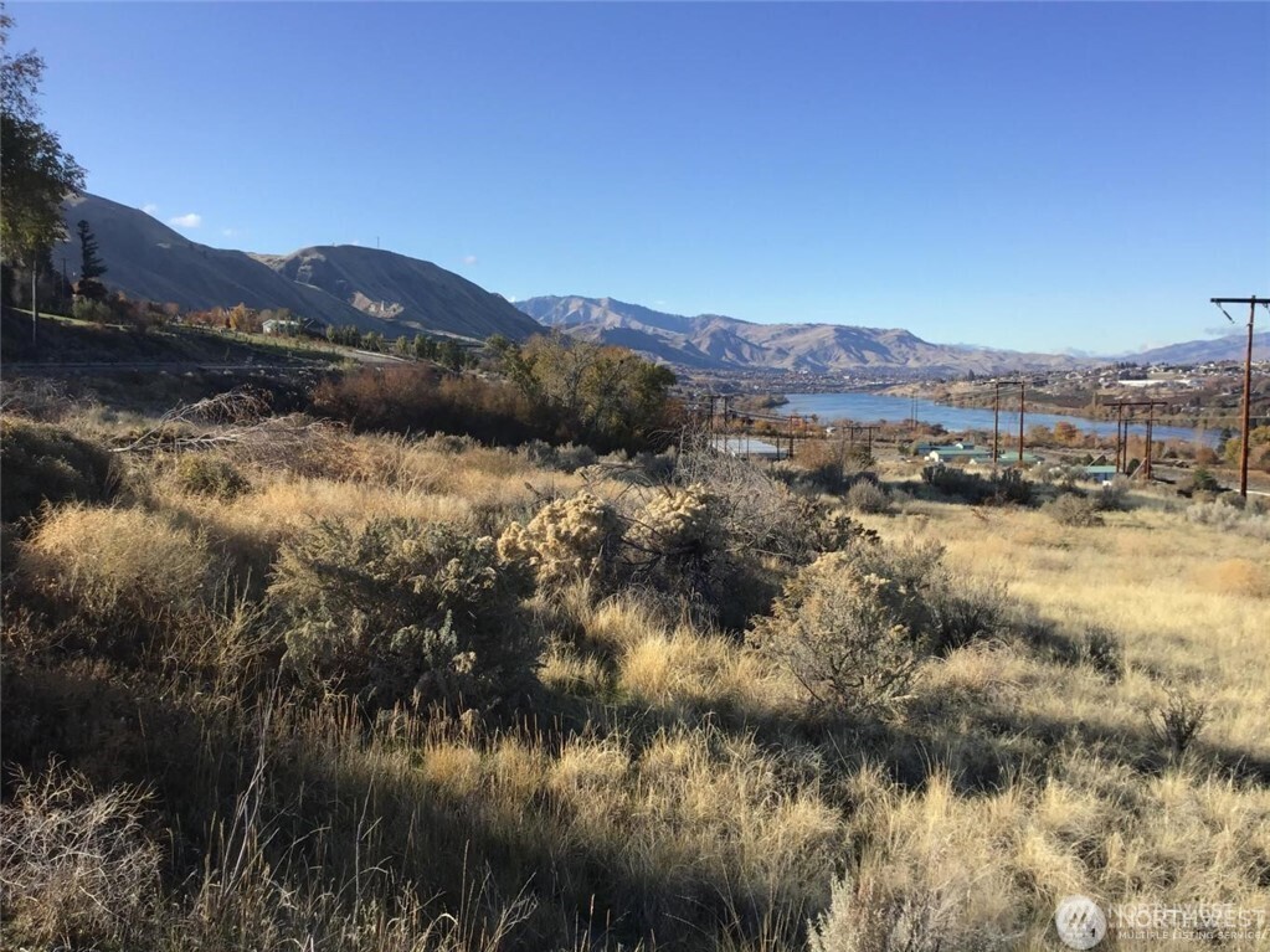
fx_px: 1137
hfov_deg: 58.4
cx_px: 635
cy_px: 476
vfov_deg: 45.4
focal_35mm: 31
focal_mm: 3.3
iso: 25
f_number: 2.4
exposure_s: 1/1018
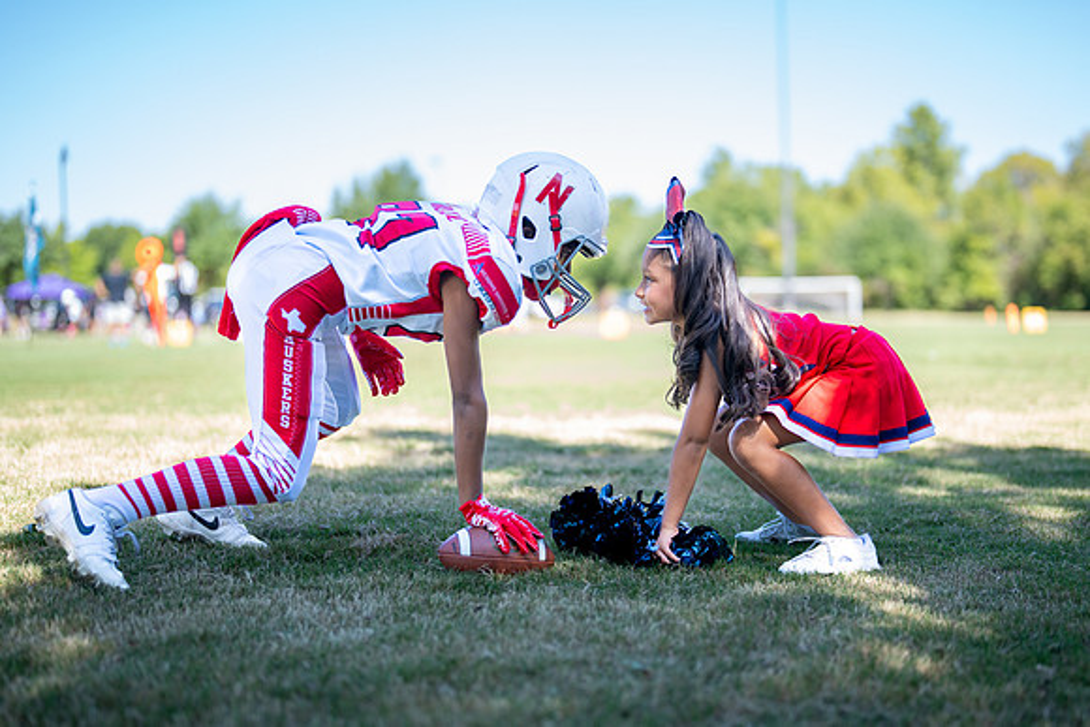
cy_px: 394
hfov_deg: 35.9
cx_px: 592
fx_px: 1682
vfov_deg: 24.4
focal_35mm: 56
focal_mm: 50
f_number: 1.2
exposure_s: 1/1250
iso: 100
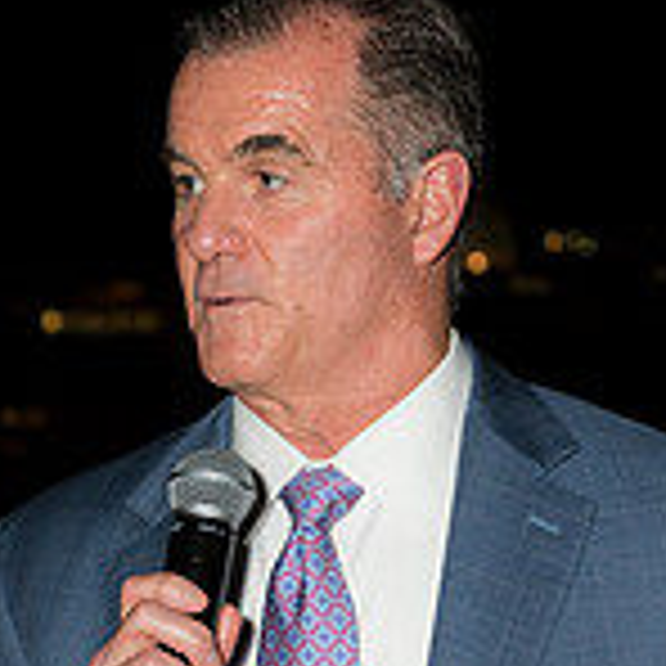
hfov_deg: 9.7
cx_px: 414
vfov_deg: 9.6
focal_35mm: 181
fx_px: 3940
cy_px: 698
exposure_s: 1/125
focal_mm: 70
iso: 1250
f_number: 5.6
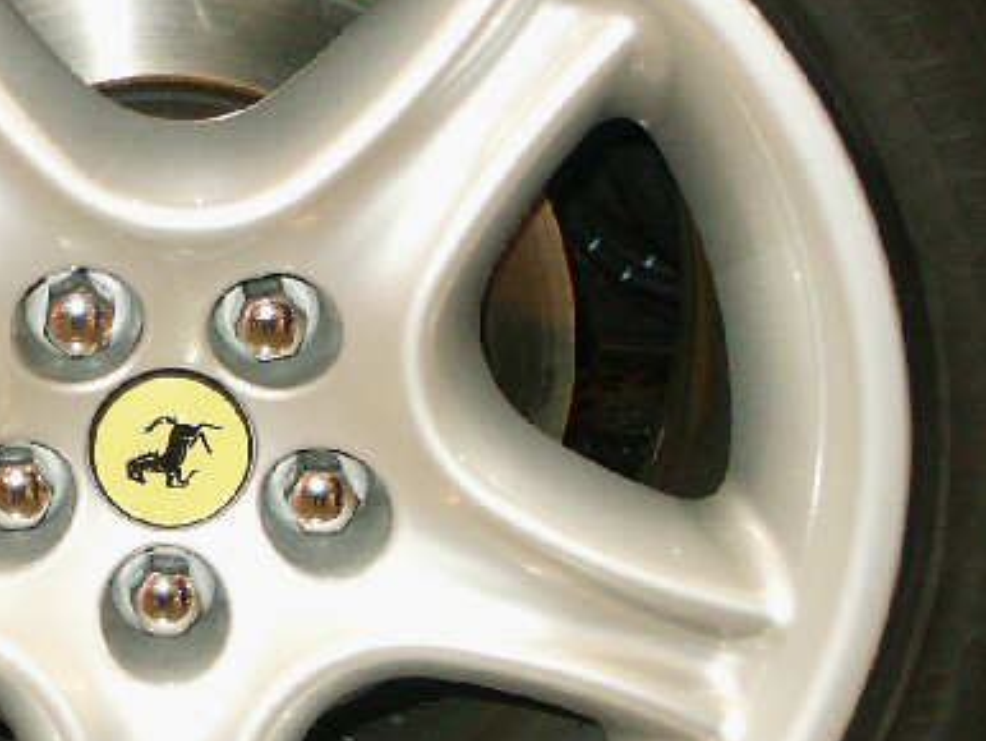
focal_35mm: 106
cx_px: 153
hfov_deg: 18.3
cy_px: 424
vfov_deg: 14.0
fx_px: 3021
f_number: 3
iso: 200
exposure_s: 1/45
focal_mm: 8.29
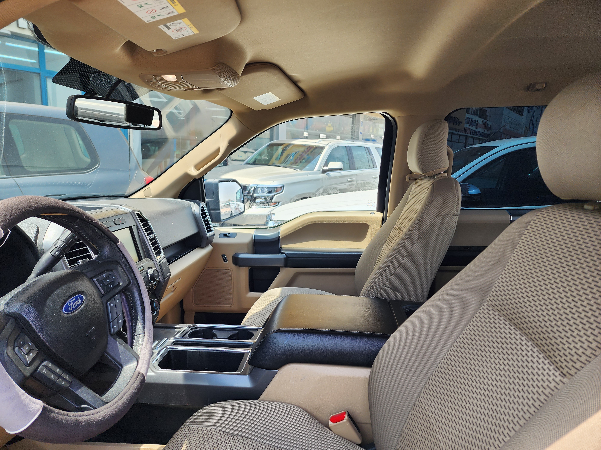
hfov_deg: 73.9
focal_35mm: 23
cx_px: 300
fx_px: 399
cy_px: 225
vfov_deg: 58.9
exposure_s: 1/180
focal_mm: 6.4
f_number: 1.8
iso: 20
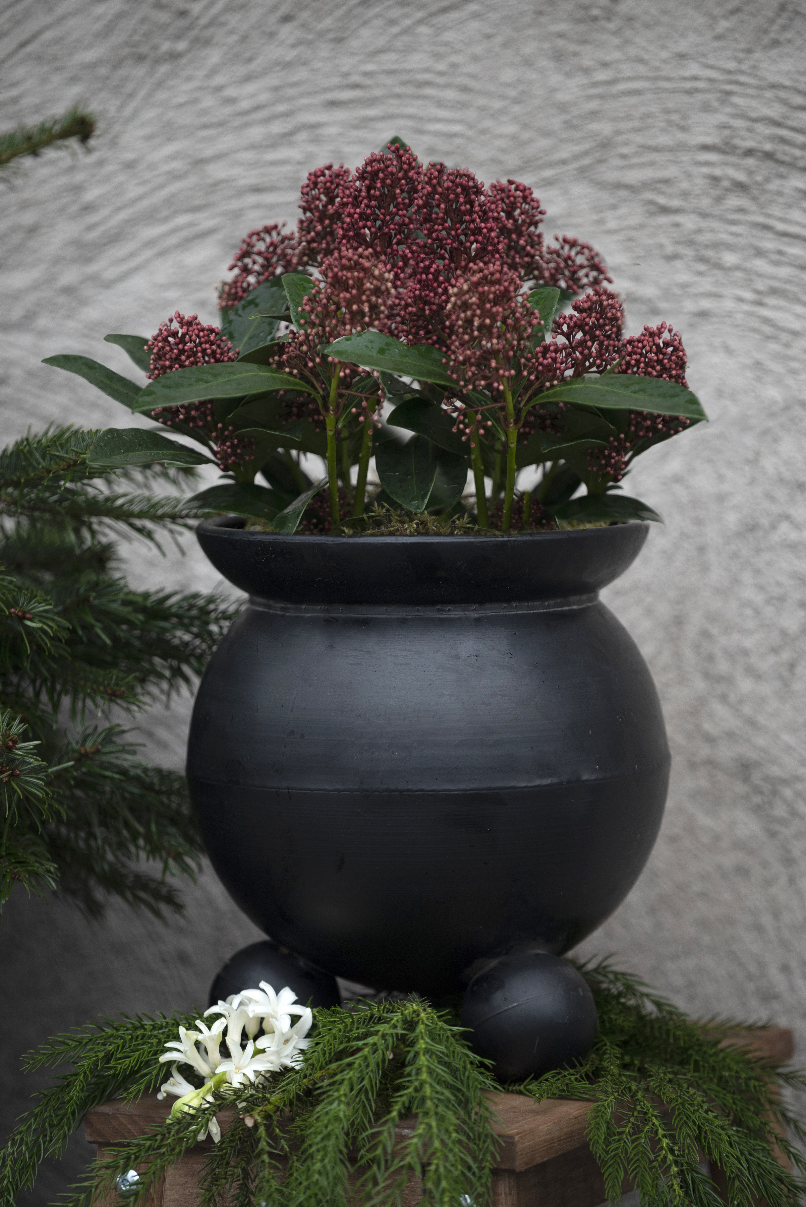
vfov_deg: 11.7
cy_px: 604
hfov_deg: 7.9
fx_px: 5871
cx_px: 403
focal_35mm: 175
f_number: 2.8
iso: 500
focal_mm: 175
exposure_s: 1/60
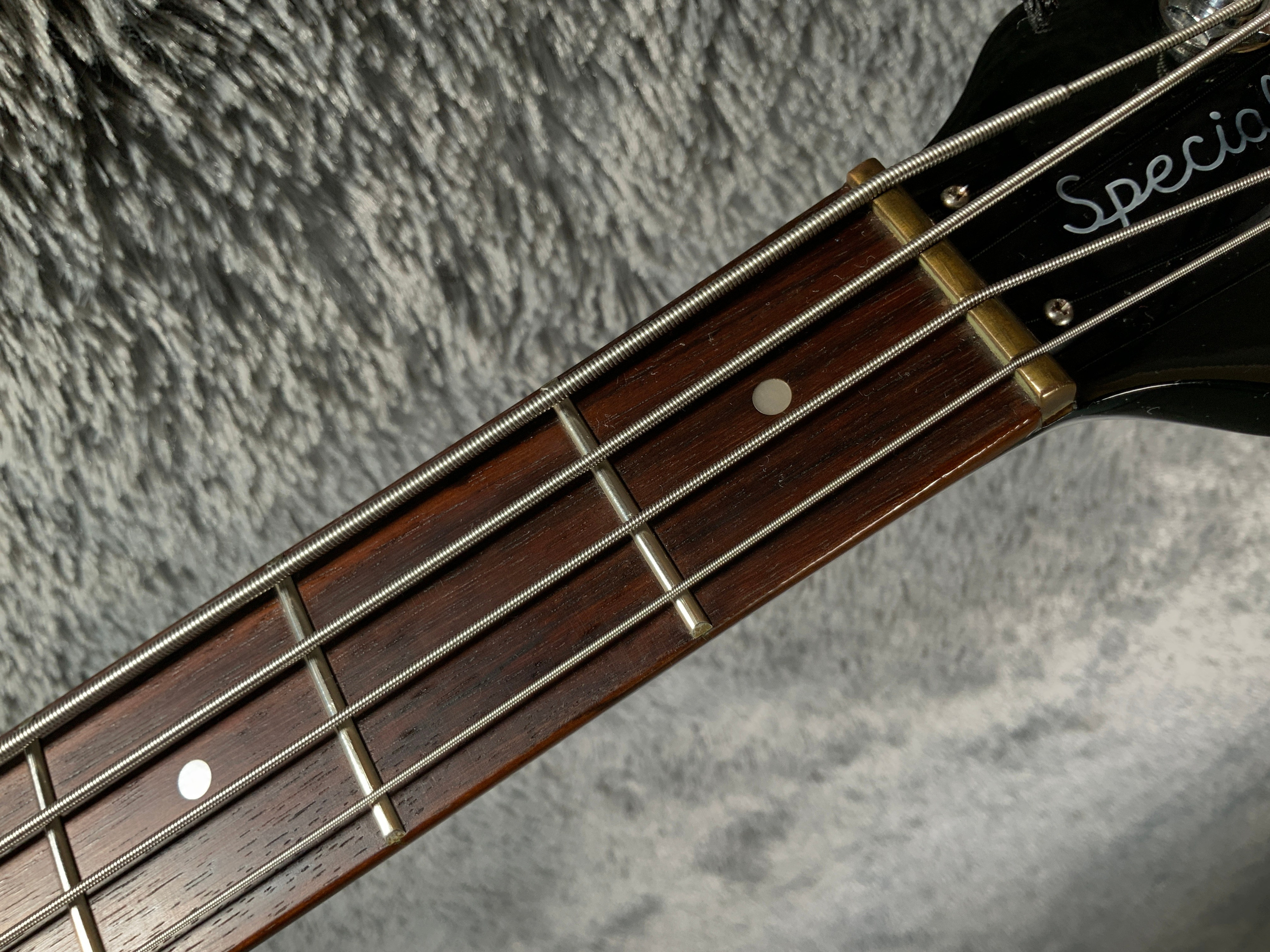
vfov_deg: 48.2
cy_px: 476
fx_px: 1064
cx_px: 635
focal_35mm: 29
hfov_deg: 61.7
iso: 50
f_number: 1.8
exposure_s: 1/78
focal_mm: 3
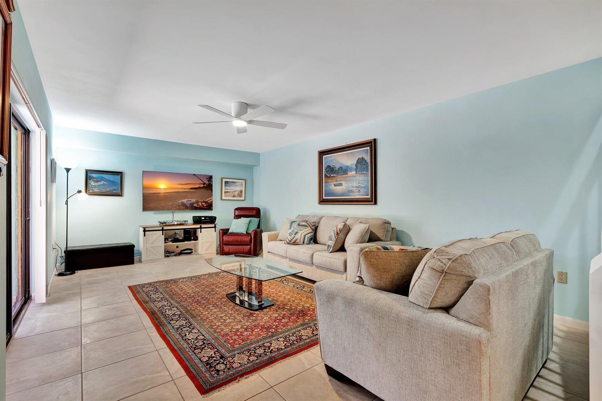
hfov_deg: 96.7
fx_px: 267
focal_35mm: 16
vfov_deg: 73.7
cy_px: 200
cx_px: 301
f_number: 5.6
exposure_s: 1/2.5
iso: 100
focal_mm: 16
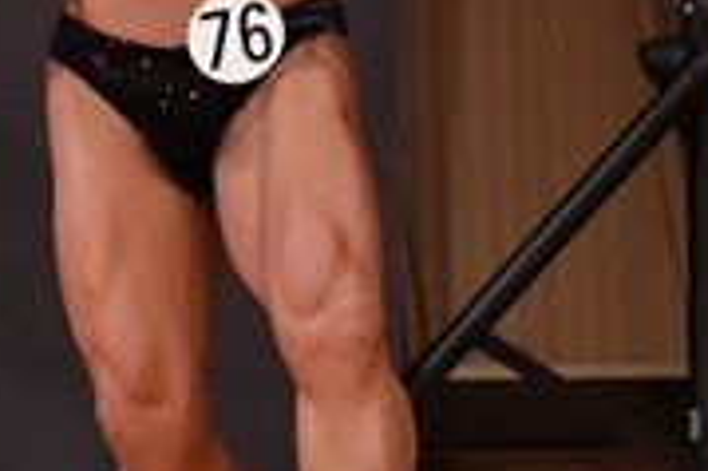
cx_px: -682
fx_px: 22949
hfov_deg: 1.8
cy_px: -4
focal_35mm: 1168
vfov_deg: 1.2
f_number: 5.6
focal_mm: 180
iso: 9000
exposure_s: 1/400
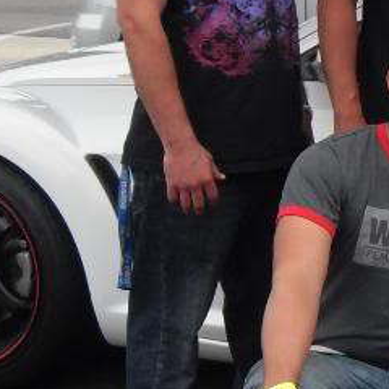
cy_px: -18
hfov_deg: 13.1
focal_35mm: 128
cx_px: 524
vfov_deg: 13.4
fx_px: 1627
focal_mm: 6.3
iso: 80
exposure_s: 1/125
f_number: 7
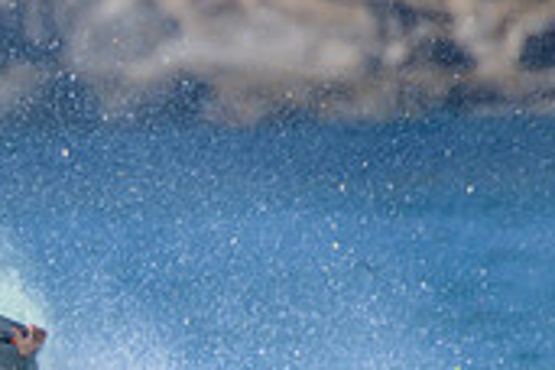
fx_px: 52181
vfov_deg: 0.4
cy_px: 511
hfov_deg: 0.6
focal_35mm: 3385
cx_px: -347
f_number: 11
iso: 1100
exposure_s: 1/2000
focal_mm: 1000
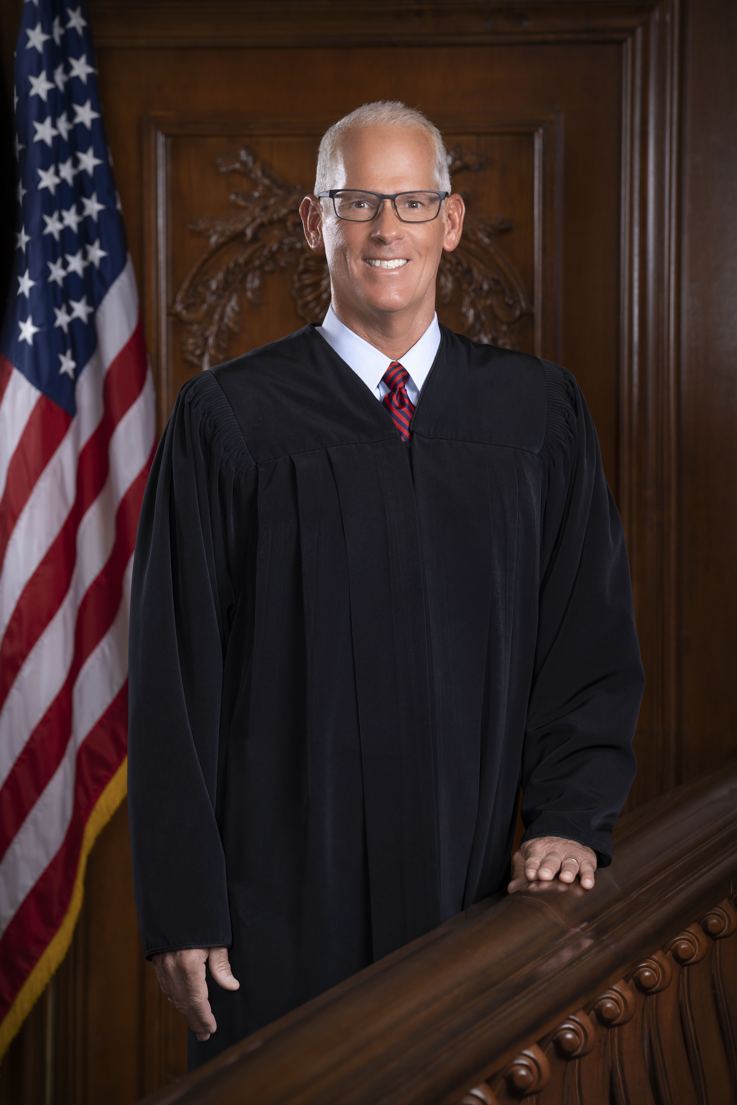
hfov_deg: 8.6
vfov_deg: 12.9
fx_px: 4882
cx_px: 368
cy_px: 552
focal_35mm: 159
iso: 200
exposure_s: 1/80
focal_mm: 159
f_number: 7.1
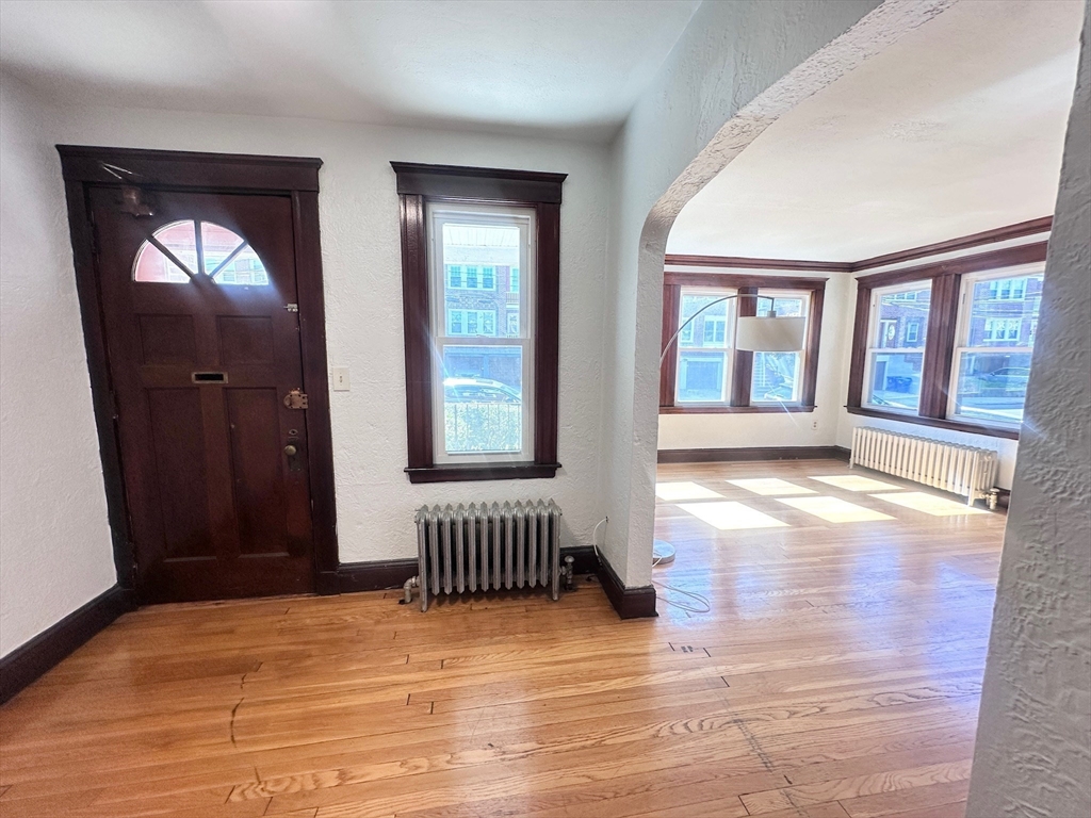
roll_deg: -0.8
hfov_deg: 102.1
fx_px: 441
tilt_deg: -7.4
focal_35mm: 14
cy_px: 409
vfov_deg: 85.7
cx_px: 546
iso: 160
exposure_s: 1/120
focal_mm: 2.22
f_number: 2.2
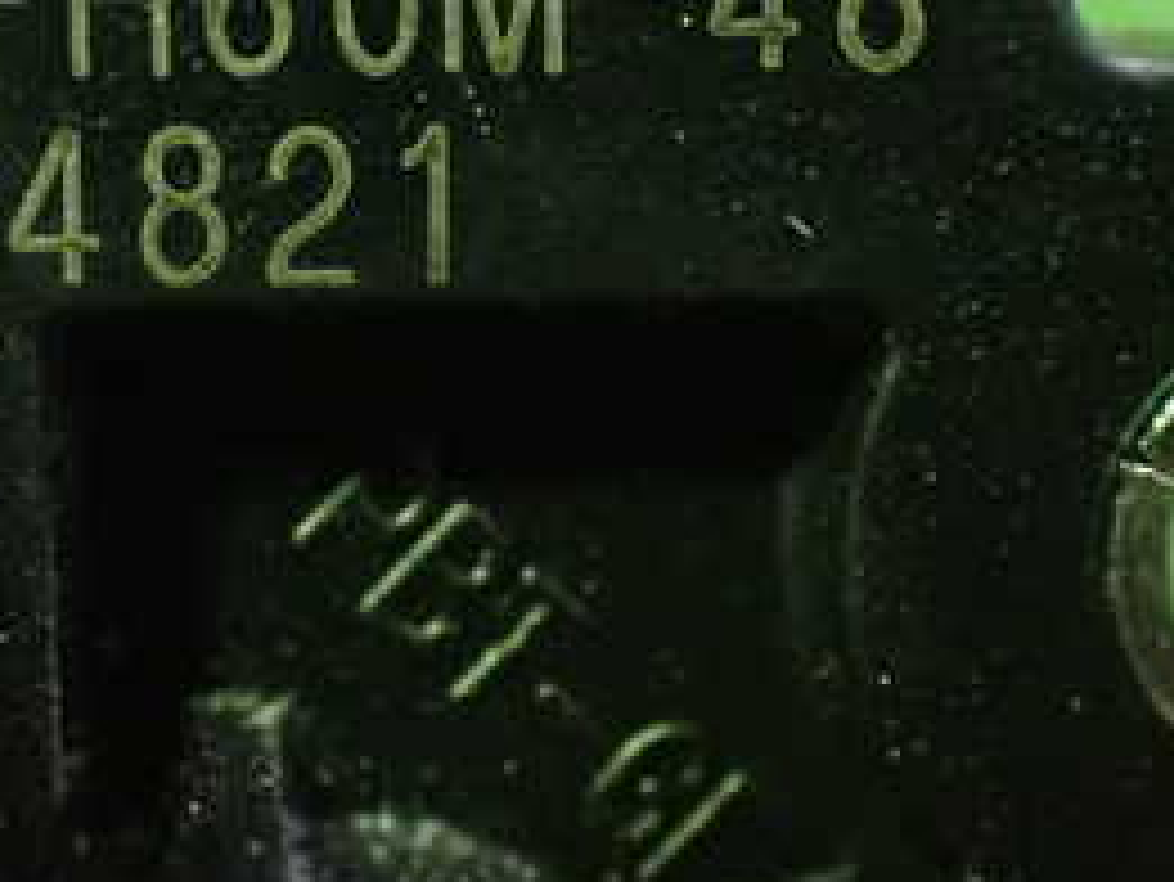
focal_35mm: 101
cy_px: 220
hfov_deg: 19.4
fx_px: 3427
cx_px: 414
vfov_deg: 14.6
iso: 1600
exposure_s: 1/30
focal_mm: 7.84
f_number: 2.9
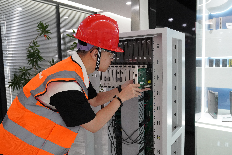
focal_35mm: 28
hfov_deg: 64.6
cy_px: 78
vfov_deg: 45.7
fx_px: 184
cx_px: 116
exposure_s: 1/160
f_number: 4
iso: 2500
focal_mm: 19
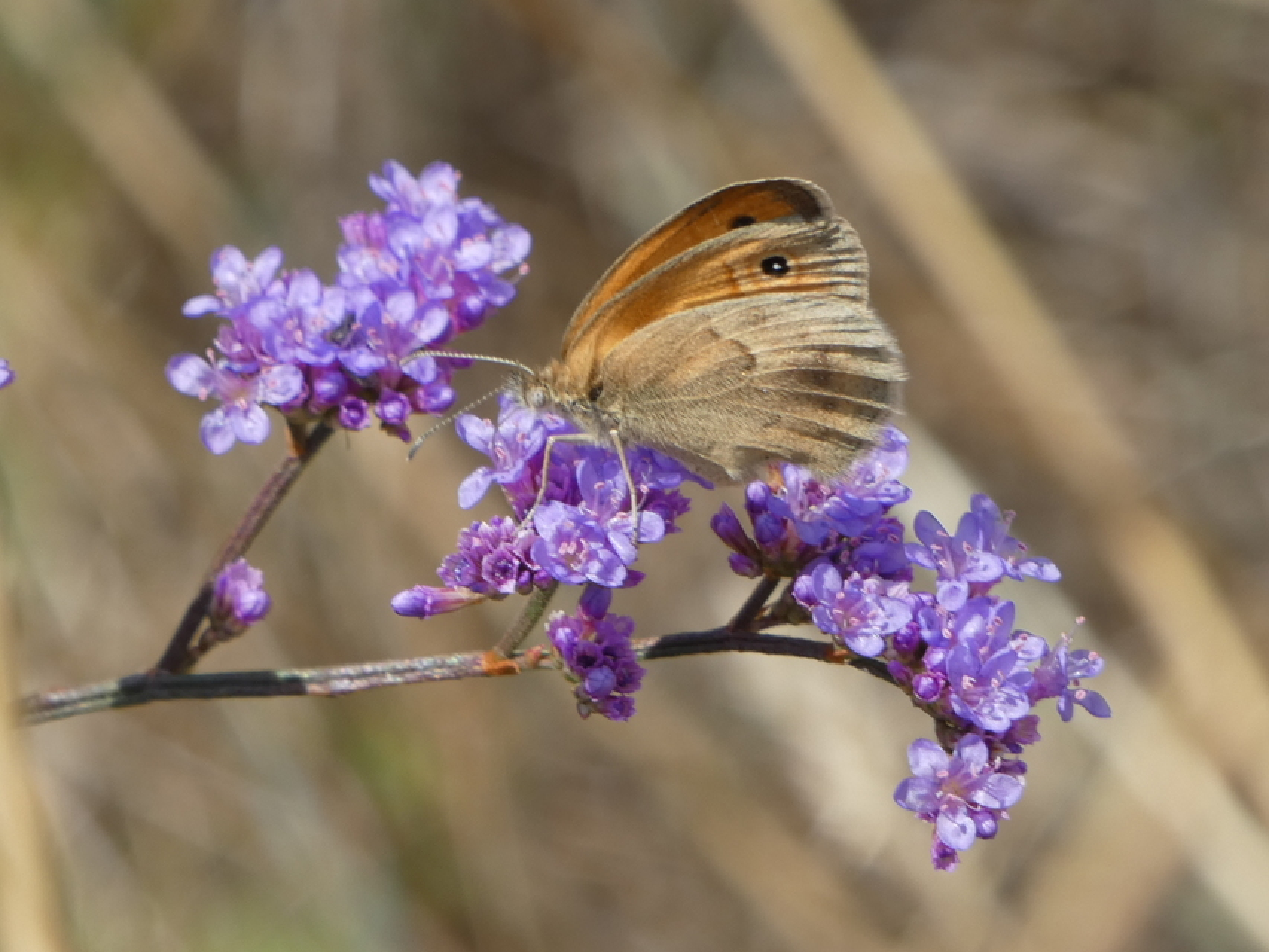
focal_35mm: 584
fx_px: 21412
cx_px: 634
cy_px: 476
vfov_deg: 2.5
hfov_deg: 3.4
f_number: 5.6
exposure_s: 1/125
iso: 80
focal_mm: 104.7
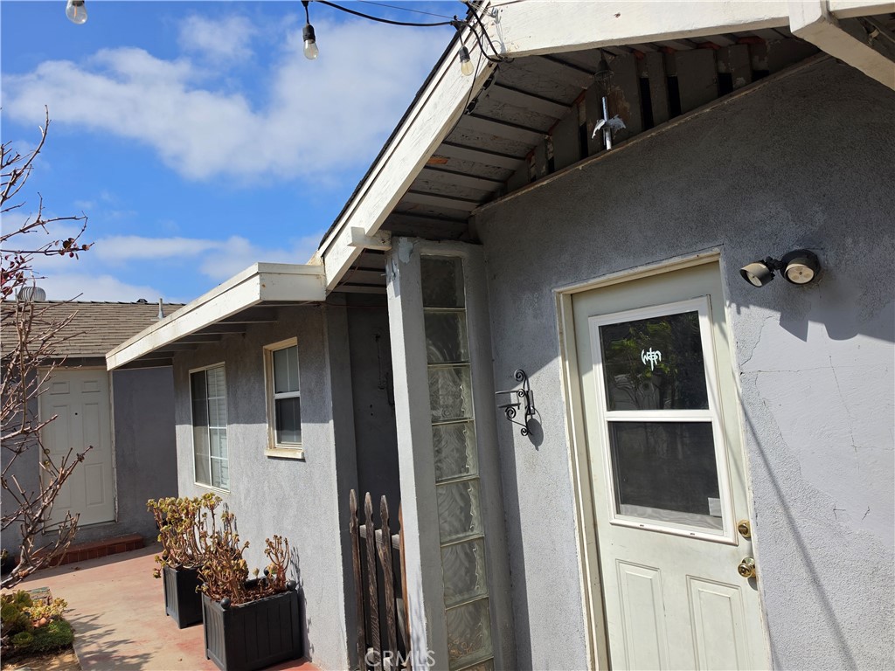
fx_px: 595
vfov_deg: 58.9
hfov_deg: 73.9
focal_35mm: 23
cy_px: 336
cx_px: 448
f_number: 1.4
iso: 64
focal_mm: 6.5
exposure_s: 1/7939
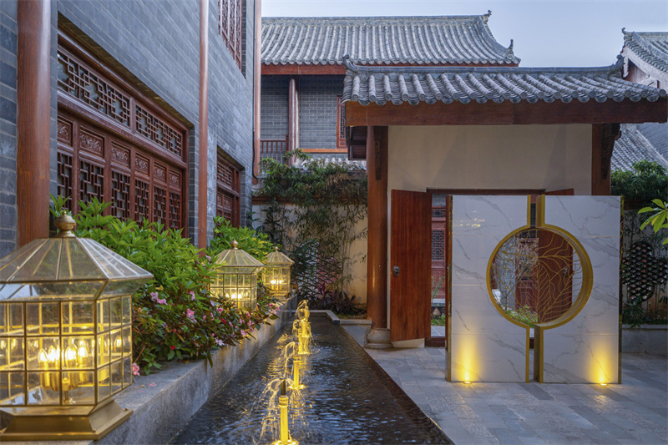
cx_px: 334
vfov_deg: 37.8
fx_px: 649
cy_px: 222
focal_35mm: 35
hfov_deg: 54.4
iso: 400
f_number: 4.5
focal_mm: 35
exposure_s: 1/30
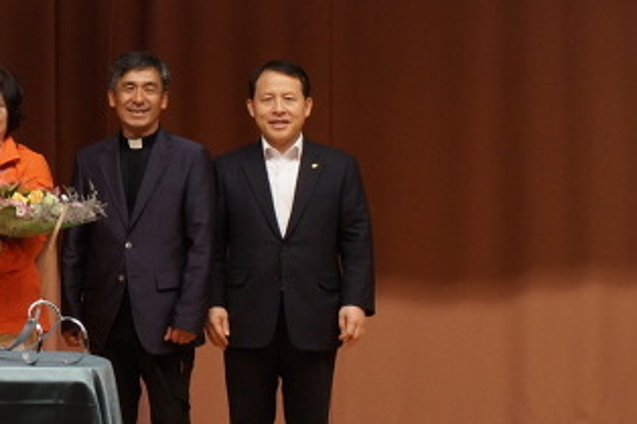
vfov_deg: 12.0
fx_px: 2016
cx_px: -209
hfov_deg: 16.8
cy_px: 112
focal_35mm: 114
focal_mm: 35
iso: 1250
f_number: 5.6
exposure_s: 1/60
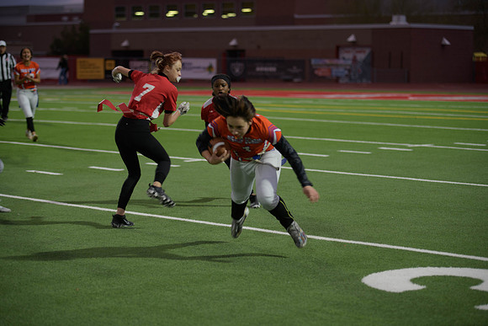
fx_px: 1383
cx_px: 244
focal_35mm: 102
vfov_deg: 13.4
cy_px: 163
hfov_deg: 20.0
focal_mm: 102
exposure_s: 1/200
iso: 400
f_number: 2.8
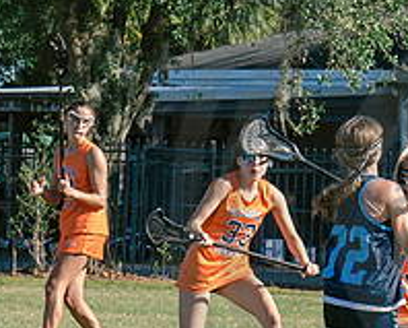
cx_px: 437
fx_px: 5696
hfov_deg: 4.1
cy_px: 286
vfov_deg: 3.3
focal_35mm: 471
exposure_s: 1/800
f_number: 5.6
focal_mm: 70
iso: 250
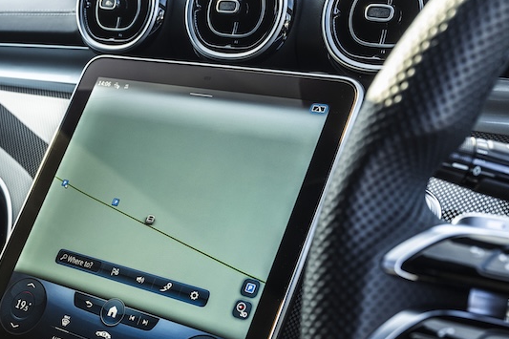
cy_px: 248
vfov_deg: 24.8
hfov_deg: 36.5
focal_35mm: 54
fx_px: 763
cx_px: 164
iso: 500
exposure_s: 1/160
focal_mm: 36
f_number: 7.1
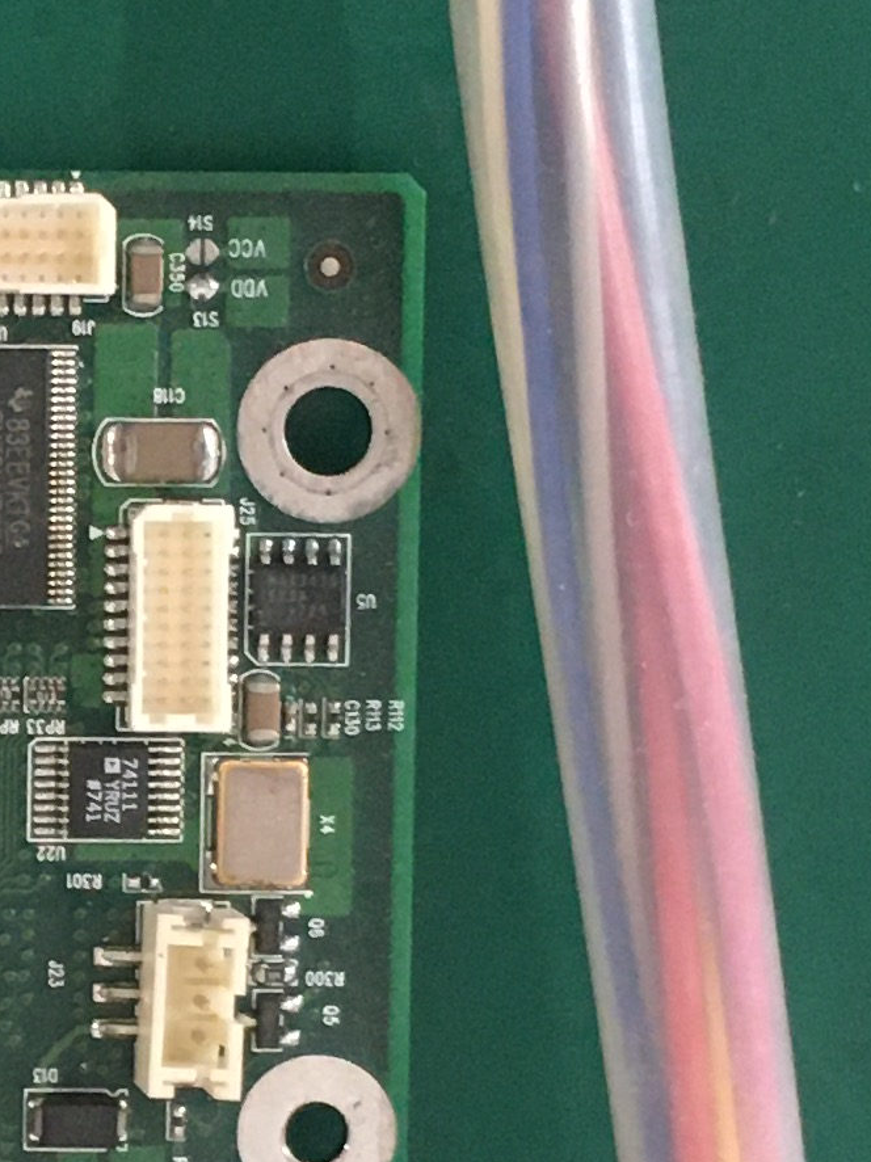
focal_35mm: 132
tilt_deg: -74.6
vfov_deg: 14.9
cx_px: -295
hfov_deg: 10.9
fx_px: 4431
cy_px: 860
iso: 200
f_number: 2.2
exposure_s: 1/20
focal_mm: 4.15
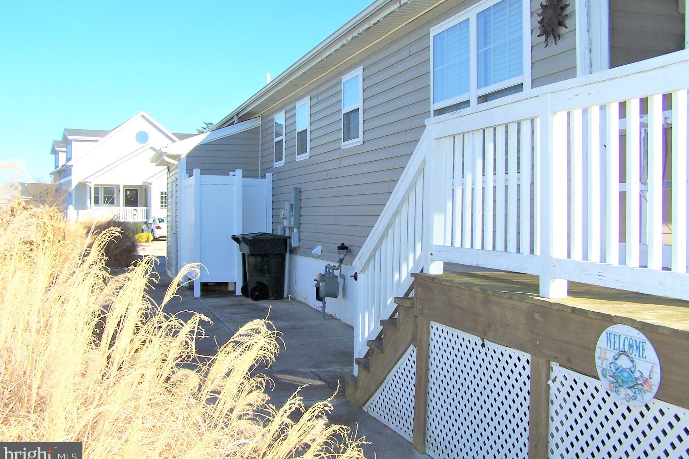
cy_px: 208
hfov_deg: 48.5
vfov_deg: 33.4
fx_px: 766
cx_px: 346
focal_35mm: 40
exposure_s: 1/500
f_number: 4
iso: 80
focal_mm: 6.3
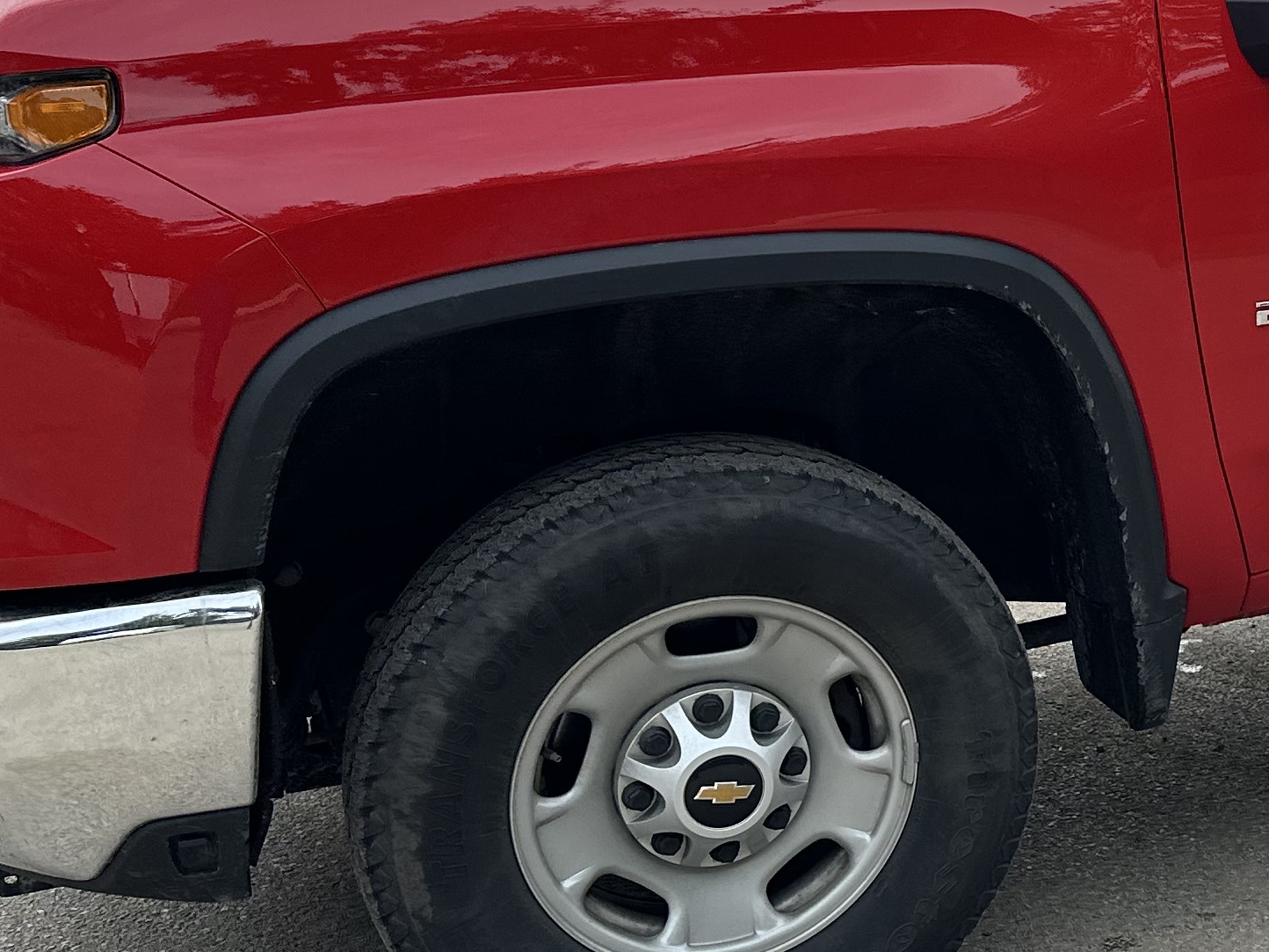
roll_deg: -1.5
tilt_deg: -11.1
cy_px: 310
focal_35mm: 67
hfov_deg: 25.9
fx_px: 2456
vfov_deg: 21.8
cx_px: 1530
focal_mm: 6.86
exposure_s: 1/2110
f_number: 1.78
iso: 80
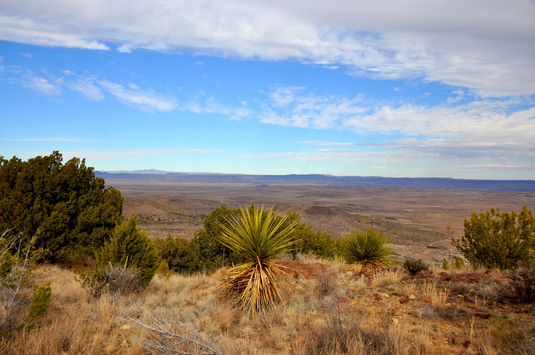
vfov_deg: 43.5
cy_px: 178
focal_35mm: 30
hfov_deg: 62.0
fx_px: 445
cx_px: 268
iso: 200
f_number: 8
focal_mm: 20
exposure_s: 1/250
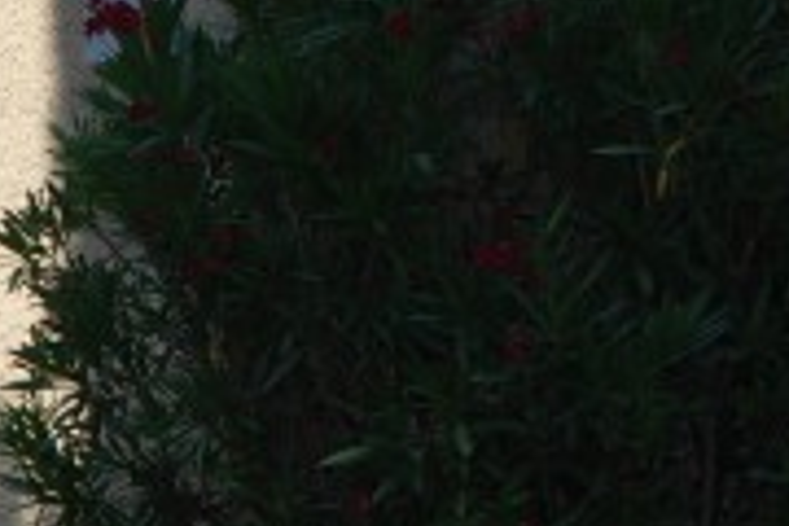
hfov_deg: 13.4
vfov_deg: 9.7
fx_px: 3046
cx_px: -574
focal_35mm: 139
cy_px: 655
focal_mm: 26
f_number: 8
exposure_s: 1/200
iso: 100
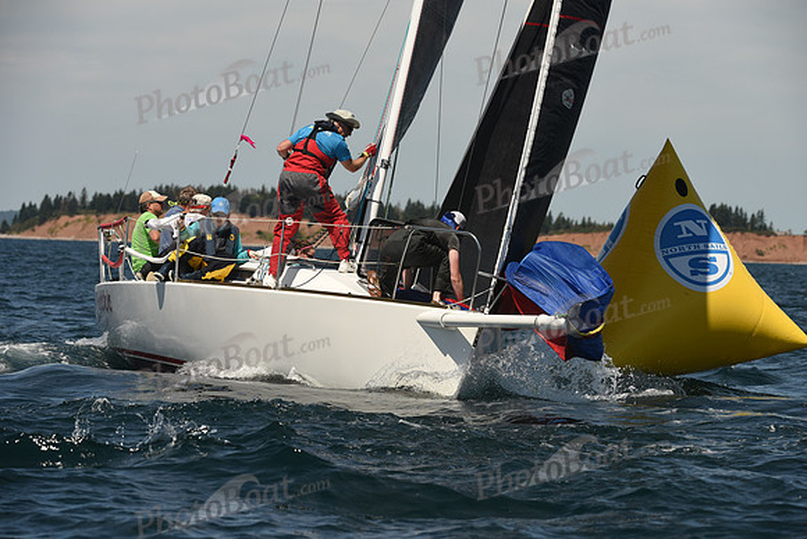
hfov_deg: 10.3
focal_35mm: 200
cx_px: 404
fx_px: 4484
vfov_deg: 6.9
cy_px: 270
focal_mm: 200
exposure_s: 1/1000
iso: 250
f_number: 7.1
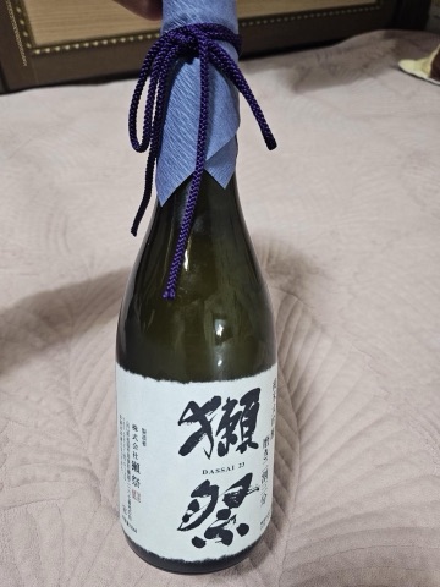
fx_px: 390
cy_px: 294
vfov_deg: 73.9
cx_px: 220
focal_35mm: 23
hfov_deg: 58.9
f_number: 1.7
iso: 500
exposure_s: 1/120
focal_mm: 6.3
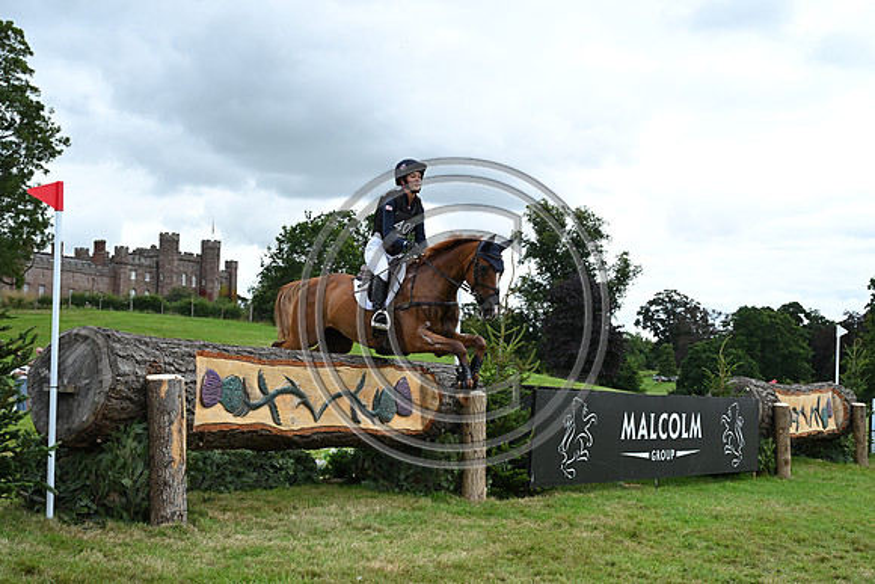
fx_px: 1361
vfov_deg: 24.2
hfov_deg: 35.6
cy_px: 292
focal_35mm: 56
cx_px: 438
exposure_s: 1/1250
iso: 560
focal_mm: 56
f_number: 5.6
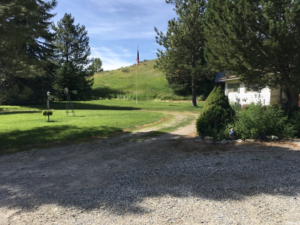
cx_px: 150
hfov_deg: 61.7
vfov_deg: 48.2
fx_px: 251
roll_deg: -1.4
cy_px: 112
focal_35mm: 29
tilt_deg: -2.6
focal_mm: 4.15
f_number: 2.2
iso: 25
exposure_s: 1/1221
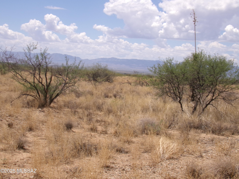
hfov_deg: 28.2
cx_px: 120
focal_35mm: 69
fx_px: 476
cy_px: 90
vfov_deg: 21.3
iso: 100
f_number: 13.99
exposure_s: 1/85
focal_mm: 12.3
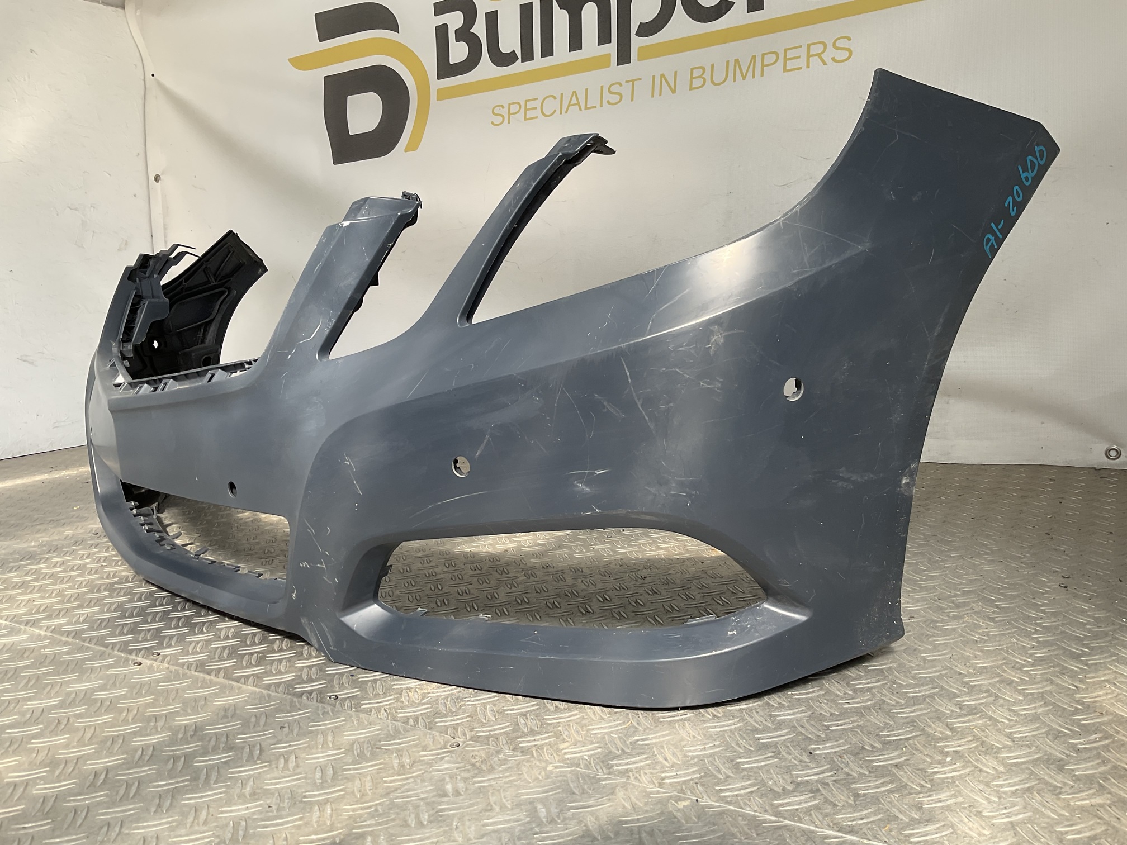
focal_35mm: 29
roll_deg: +4.9
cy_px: 422
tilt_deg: -9.7
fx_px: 944
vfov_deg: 48.2
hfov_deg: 61.7
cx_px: 564
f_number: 1.8
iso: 16
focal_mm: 3
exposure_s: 1/425
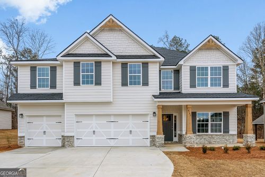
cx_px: 132
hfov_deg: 93.3
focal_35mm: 17
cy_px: 88
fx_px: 125
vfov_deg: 70.4
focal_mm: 17
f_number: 7.1
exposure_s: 1/640
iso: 640
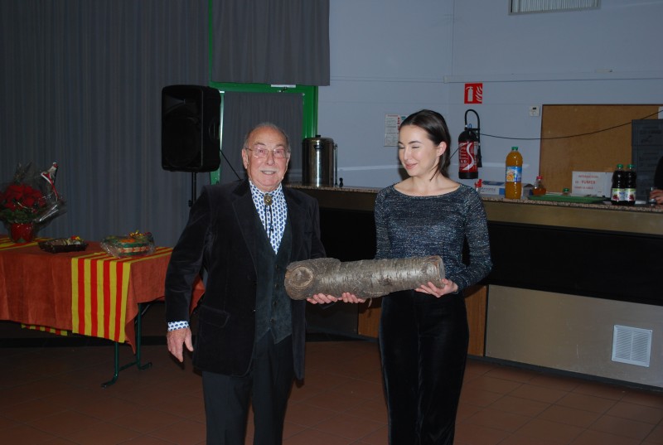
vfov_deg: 30.0
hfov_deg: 43.5
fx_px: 830
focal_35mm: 45
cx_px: 332
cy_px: 222
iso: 250
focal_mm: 30
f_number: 4.8
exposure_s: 1/60
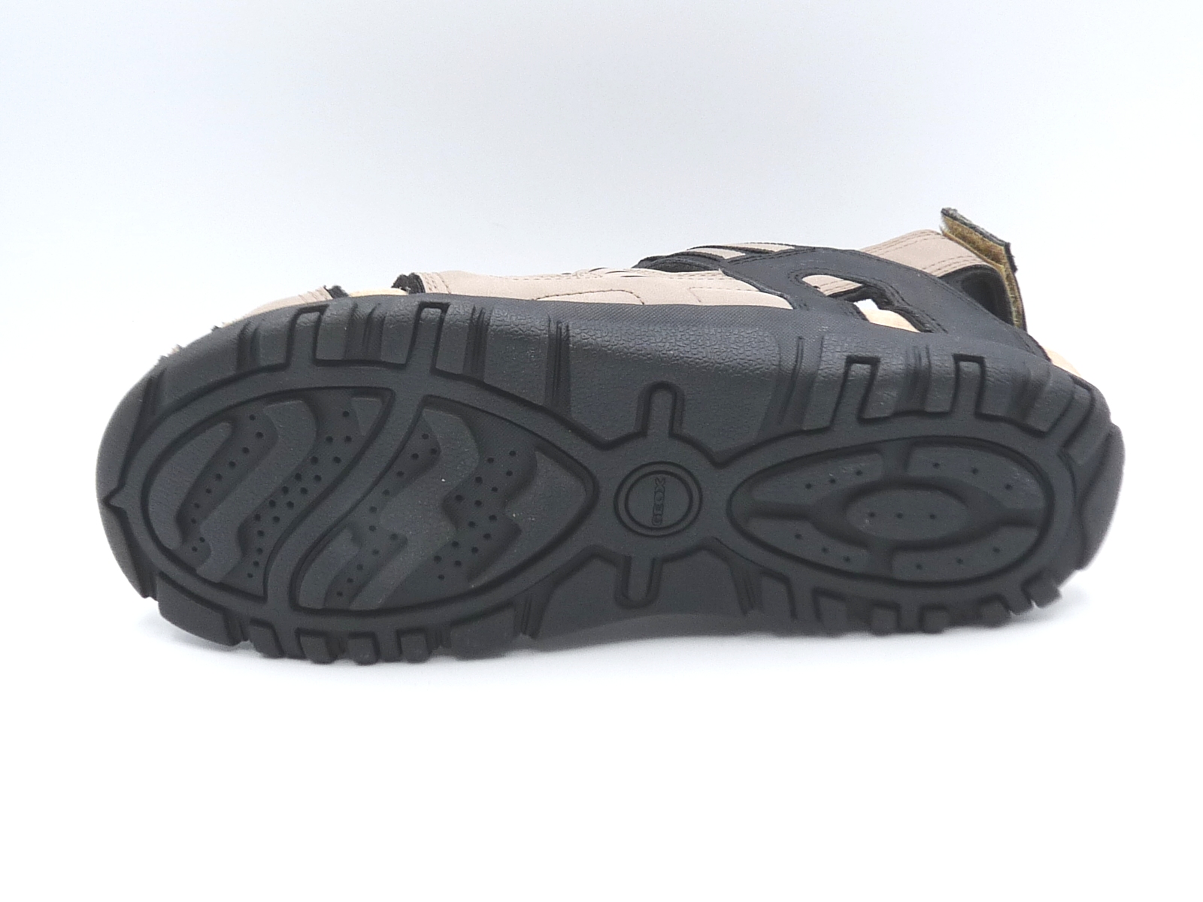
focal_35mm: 49
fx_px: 1703
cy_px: 451
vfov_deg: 29.7
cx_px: 602
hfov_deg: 38.9
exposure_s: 1/160
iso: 100
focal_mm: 4.8
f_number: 4
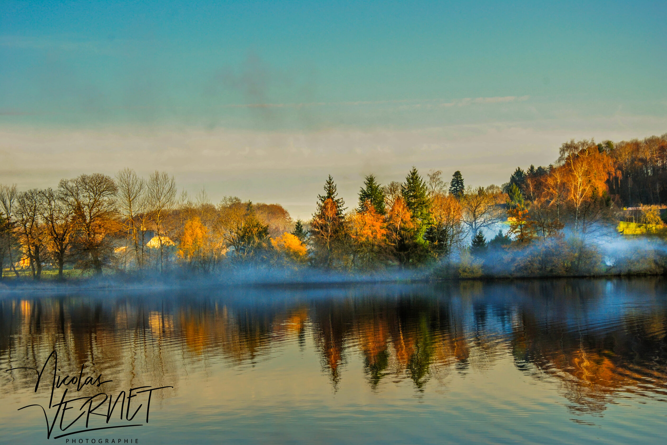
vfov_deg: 17.3
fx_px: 1463
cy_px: 224
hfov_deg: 25.7
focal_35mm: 79
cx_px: 336
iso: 200
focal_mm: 52
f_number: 9
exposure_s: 1/125
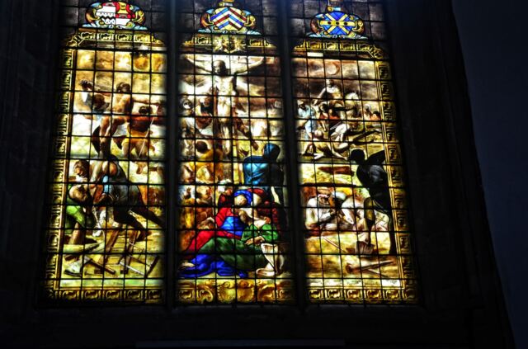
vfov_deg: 24.9
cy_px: 174
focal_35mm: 54
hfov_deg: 37.0
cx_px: 264
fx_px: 790
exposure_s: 1/60
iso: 800
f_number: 9
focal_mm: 36
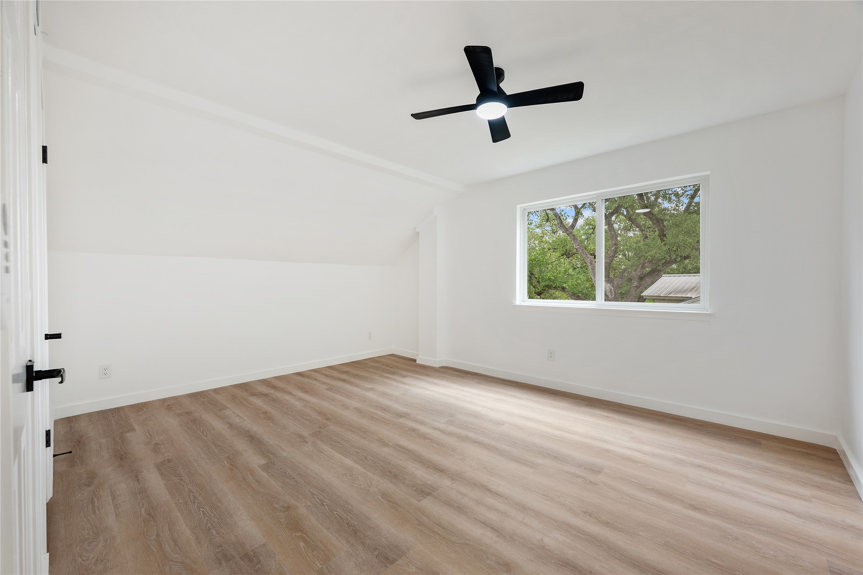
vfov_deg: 79.2
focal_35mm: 14
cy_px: 288
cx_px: 432
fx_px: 348
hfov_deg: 102.3
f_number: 8
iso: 250
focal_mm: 14.5
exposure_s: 1/3
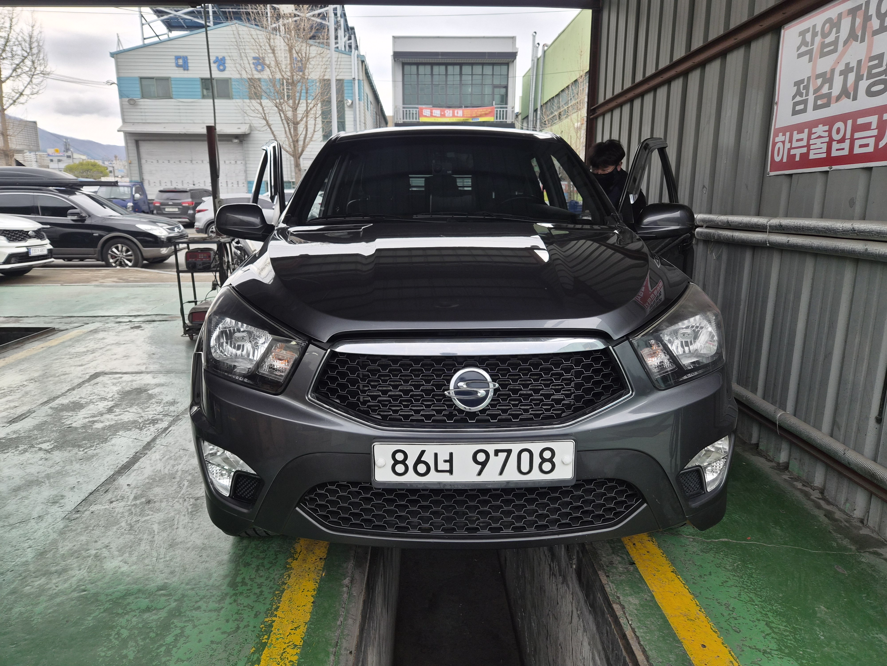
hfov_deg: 73.9
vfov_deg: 58.9
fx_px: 589
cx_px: 444
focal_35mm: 23
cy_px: 333
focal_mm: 5.4
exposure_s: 1/359
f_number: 1.8
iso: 64
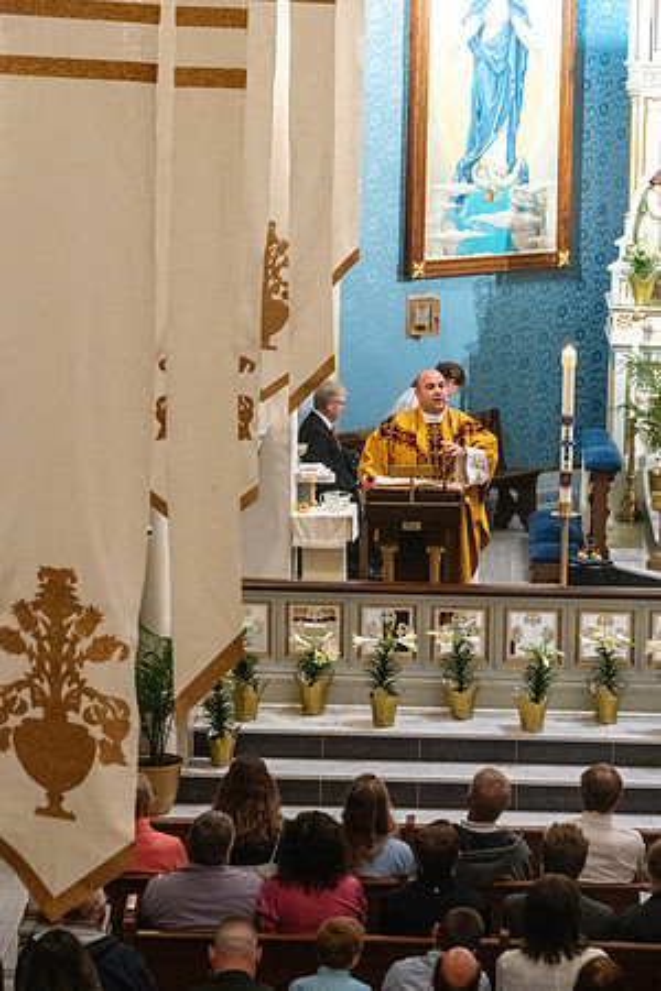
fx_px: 3442
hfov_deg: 11.0
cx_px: 330
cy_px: 496
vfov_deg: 16.4
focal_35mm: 125
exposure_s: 1/60
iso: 5000
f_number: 11
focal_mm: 125
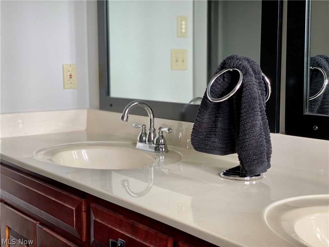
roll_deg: +0.4
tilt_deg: -6.1
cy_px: 124
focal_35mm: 52
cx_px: 164
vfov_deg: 28.0
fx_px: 494
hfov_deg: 36.8
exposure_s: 1/120
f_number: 2
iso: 64
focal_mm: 6
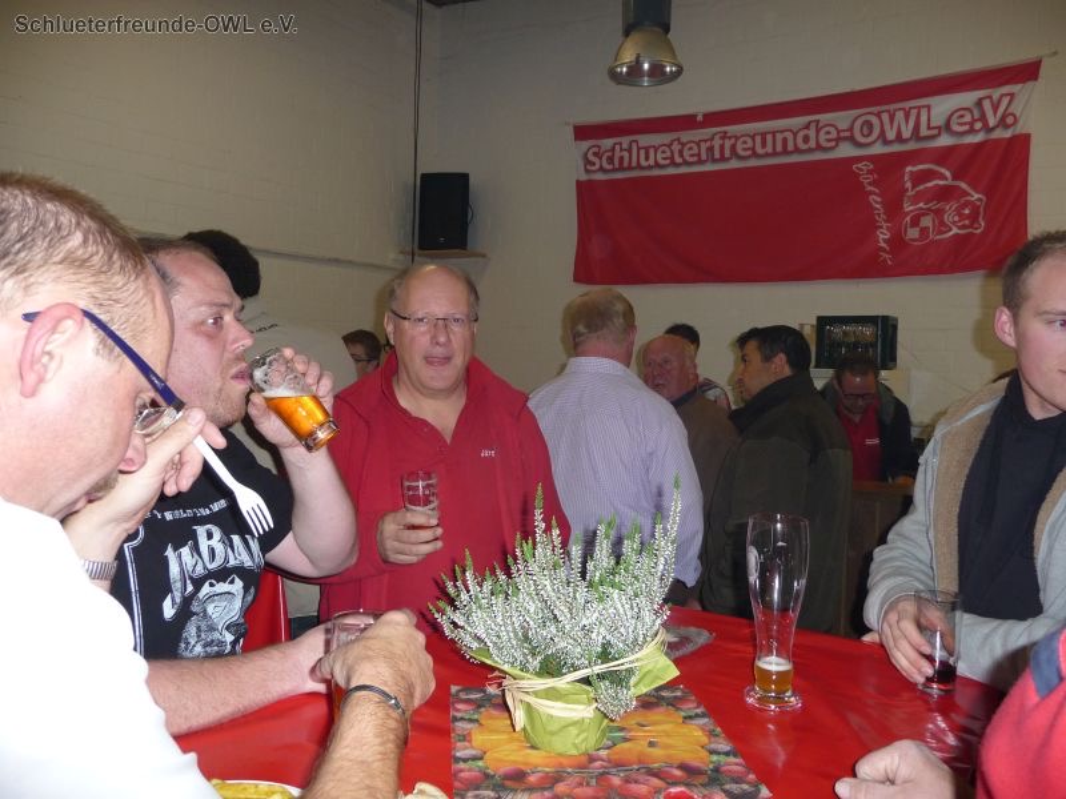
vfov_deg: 49.7
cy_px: 400
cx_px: 533
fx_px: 862
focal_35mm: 28
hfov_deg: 63.4
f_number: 3.3
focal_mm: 4.7
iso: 160
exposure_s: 1/30
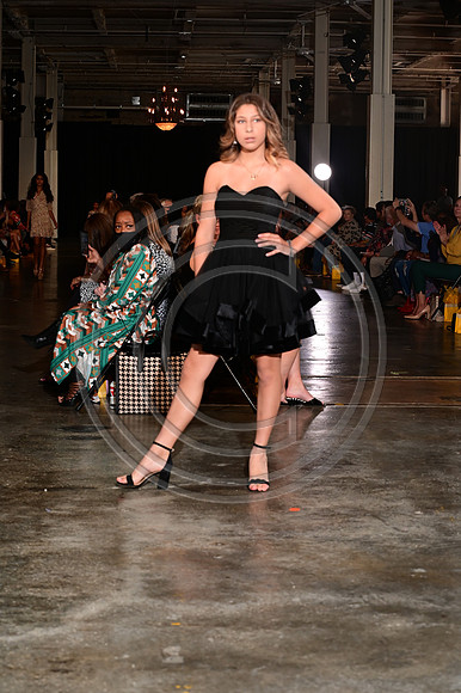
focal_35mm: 70
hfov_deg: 19.4
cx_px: 230
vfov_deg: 28.9
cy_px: 346
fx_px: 1346
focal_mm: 70
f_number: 6.3
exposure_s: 1/125
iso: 1000
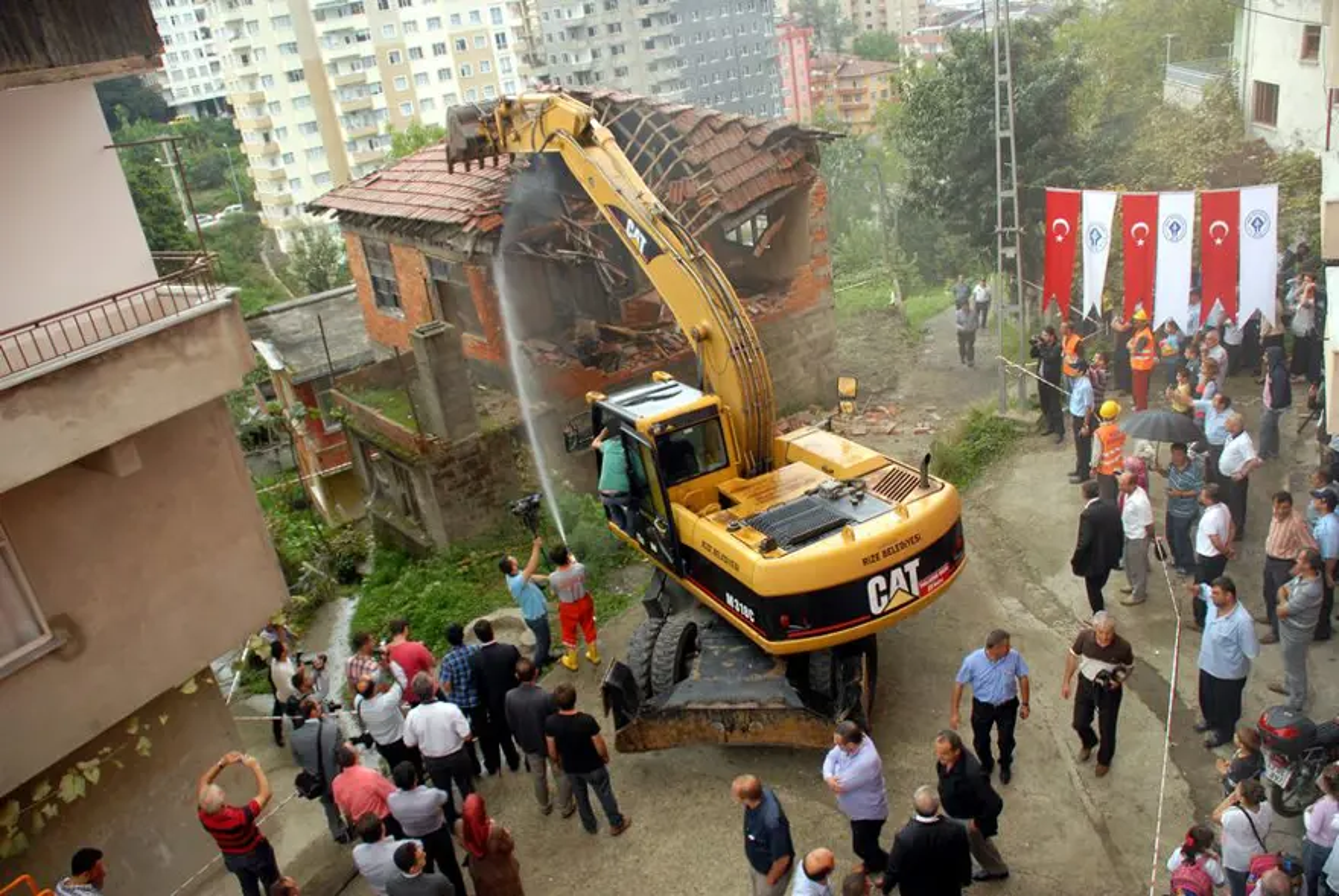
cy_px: 448
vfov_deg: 48.0
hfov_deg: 67.3
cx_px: 670
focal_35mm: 27
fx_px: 1005
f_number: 3.5
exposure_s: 1/60
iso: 320
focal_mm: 18
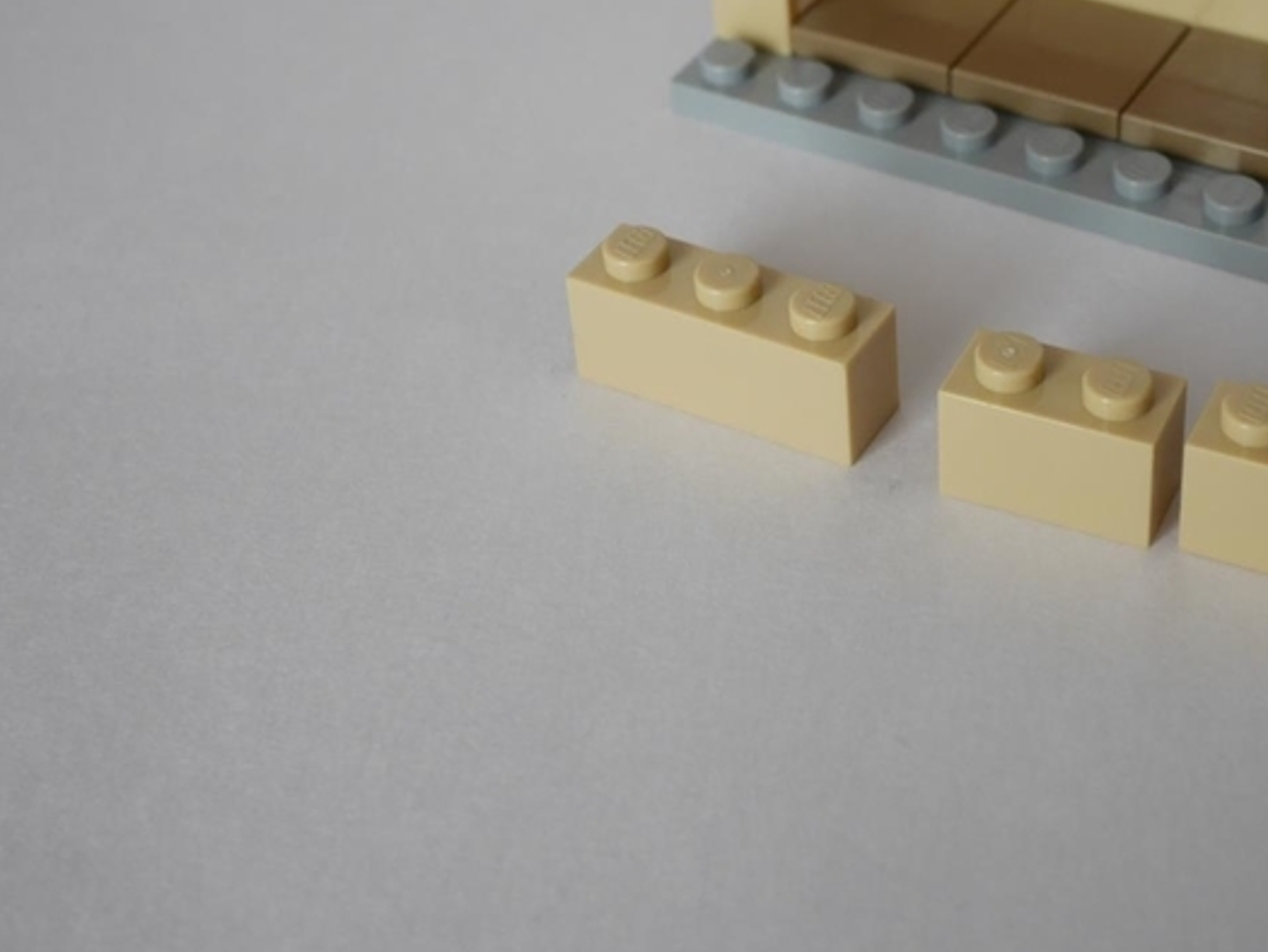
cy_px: 318
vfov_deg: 23.9
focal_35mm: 61
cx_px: 952
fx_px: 2235
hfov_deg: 31.1
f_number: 5.6
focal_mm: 20
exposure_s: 1/60
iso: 500
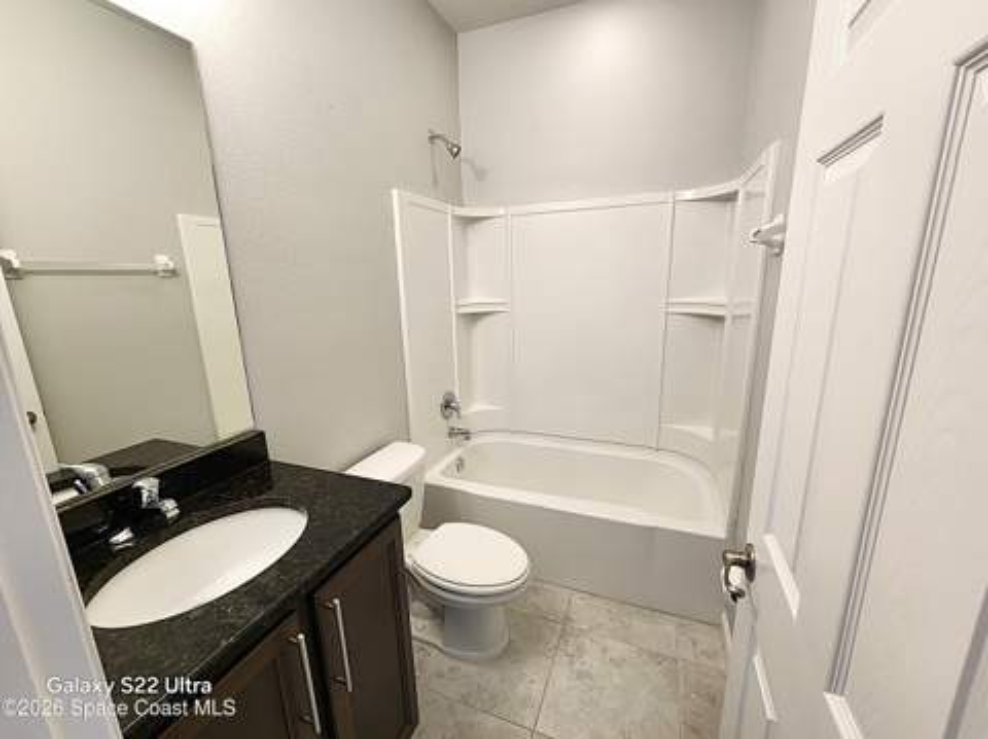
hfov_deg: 106.2
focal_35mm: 13
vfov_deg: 89.8
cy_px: 370
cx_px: 494
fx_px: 371
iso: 320
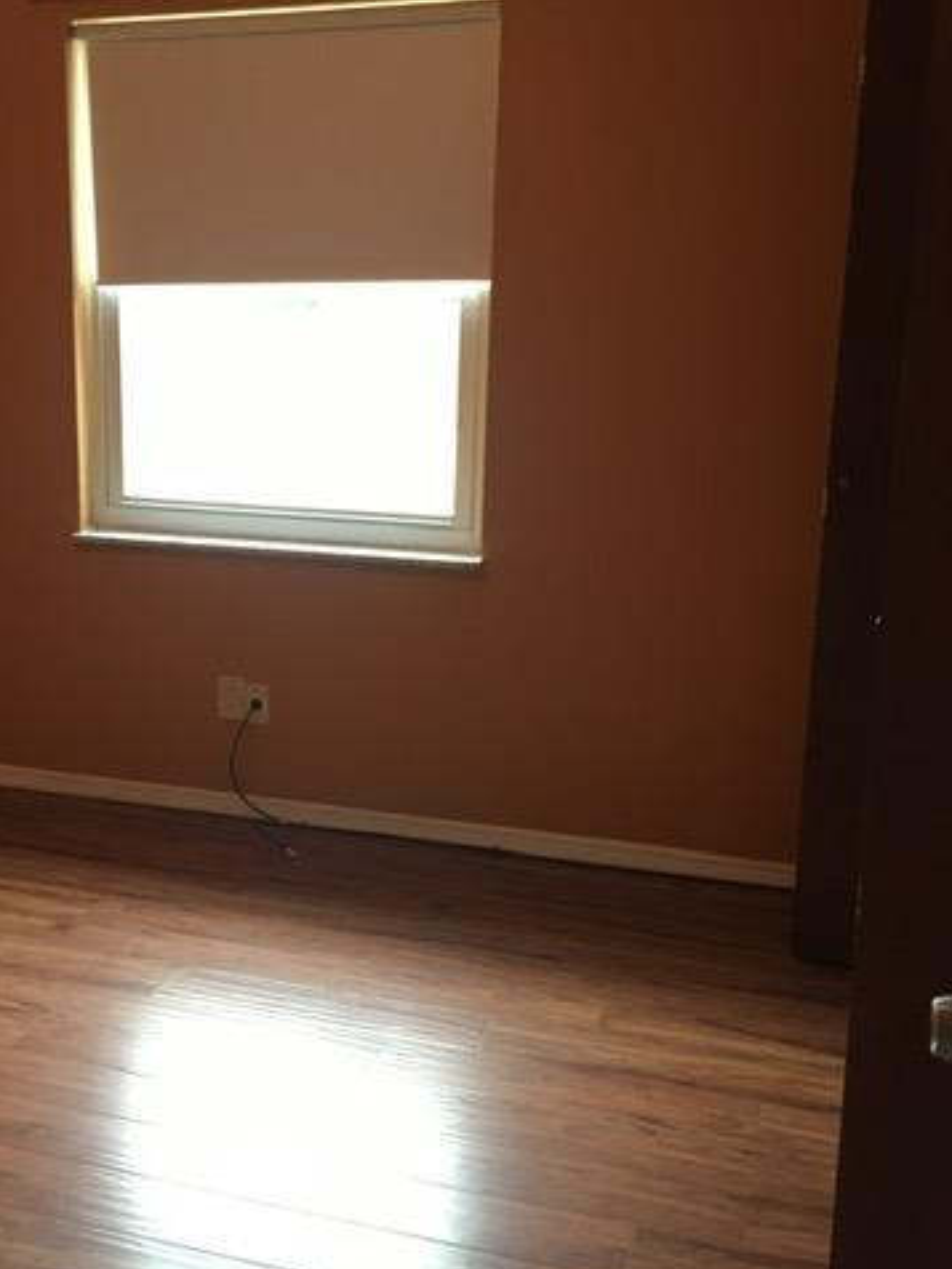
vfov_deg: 47.9
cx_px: 333
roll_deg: -0.3
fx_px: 1430
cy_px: 637
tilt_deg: -15.9
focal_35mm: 39
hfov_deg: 36.5
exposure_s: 1/30
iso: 160
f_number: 2.2
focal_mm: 4.15
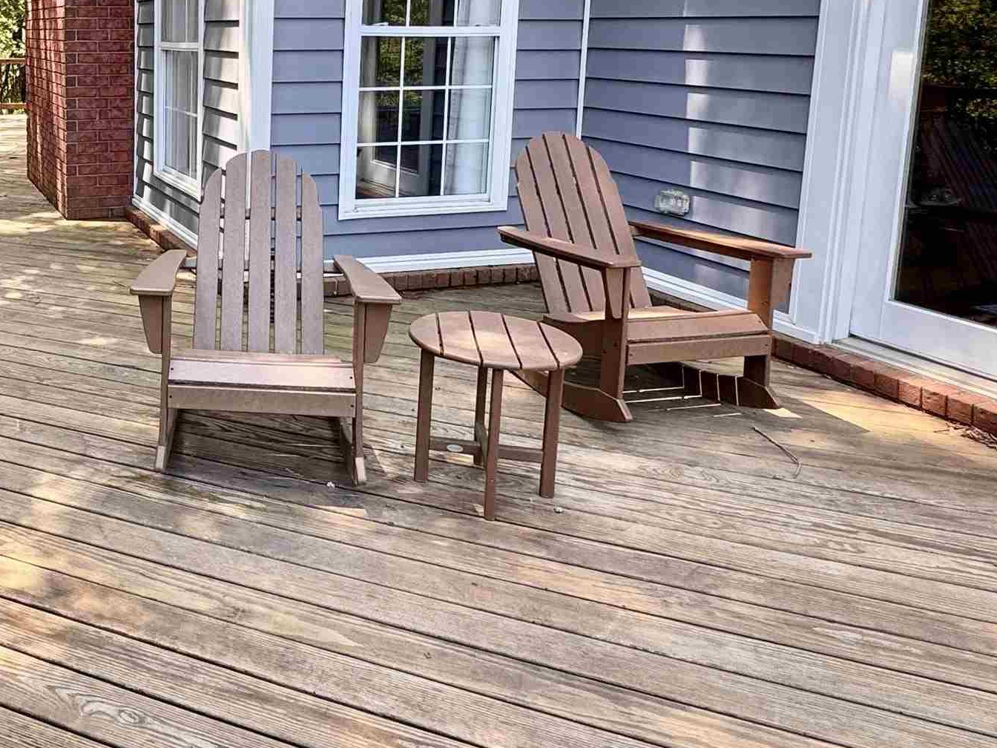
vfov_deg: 42.4
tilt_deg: -8.4
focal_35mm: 32
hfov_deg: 50.8
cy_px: 160
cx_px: 114
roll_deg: +0.2
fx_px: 922
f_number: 2.2
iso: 40
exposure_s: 1/188
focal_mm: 2.22
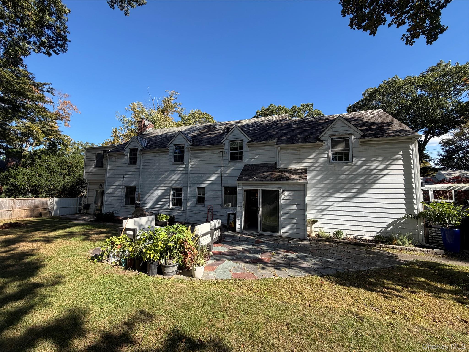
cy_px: 176
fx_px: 190
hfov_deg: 102.1
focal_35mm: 14
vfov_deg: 85.7
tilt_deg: +4.9
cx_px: 234
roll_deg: -1.2
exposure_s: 1/701
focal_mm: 2.22
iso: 40
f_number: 2.2
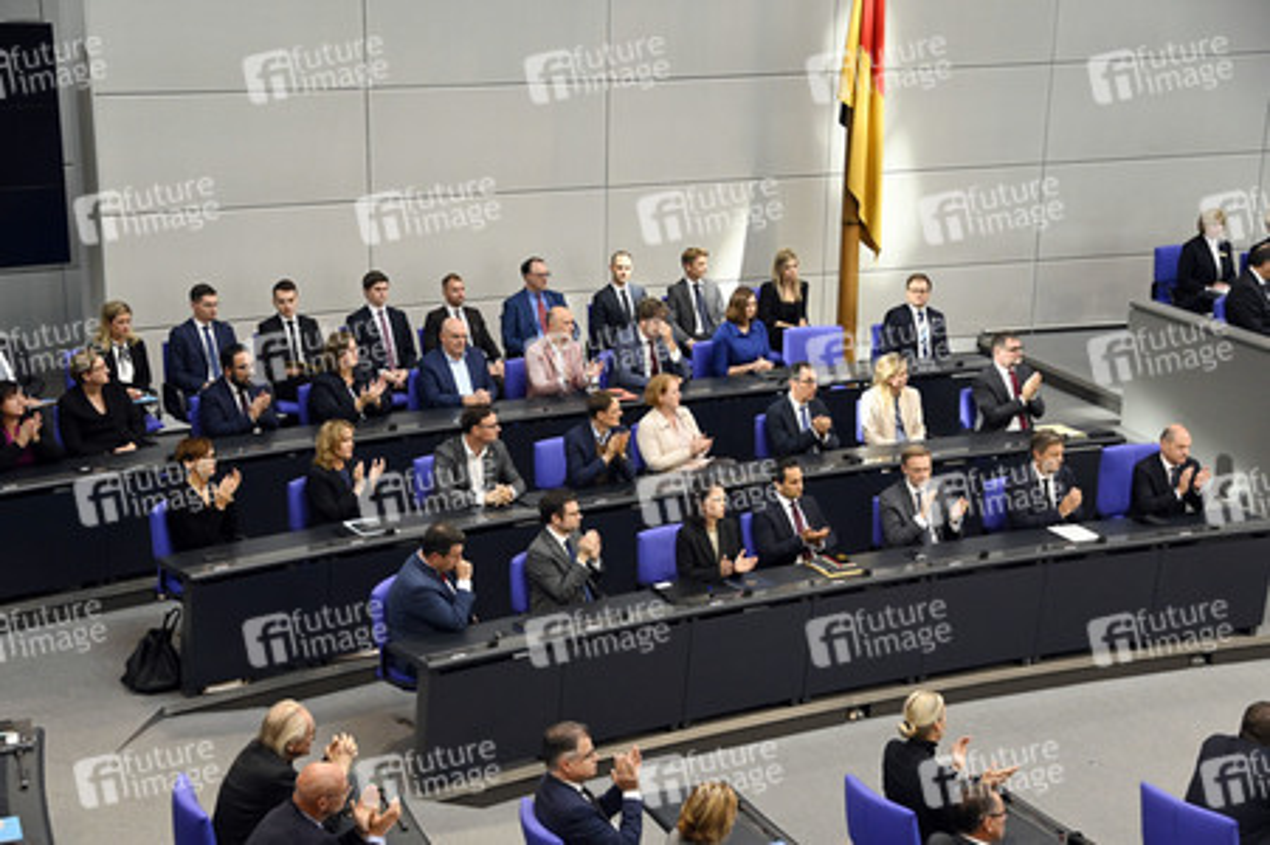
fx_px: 2186
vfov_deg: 21.9
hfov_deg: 32.4
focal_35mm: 62
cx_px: 635
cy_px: 422
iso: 5000
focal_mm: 62
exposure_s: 1/320
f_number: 4.8
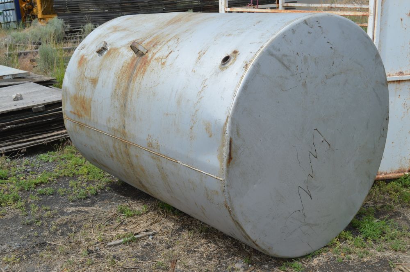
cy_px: 136
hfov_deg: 45.0
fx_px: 495
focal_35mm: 44
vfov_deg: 30.8
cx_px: 205
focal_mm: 29
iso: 100
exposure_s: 1/250
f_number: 8
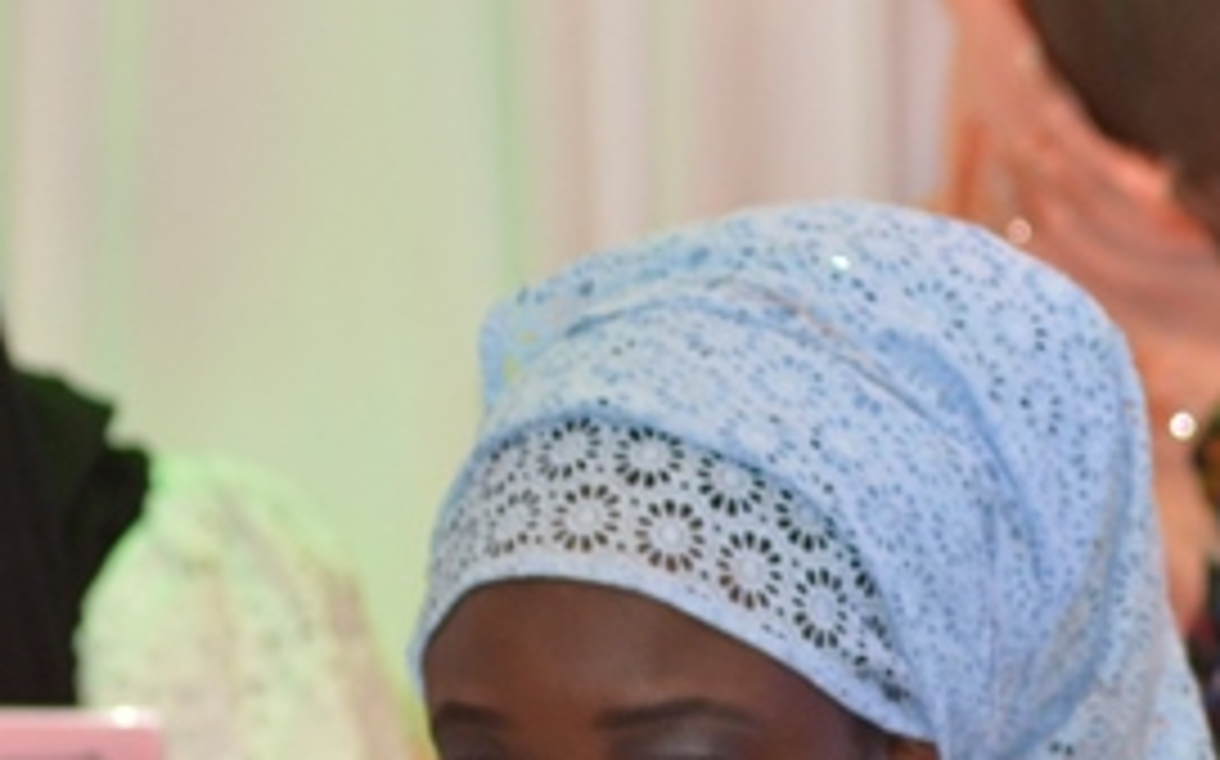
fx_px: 25882
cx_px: 2053
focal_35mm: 779
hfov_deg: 2.7
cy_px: 1021
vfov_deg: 1.7
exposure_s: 1/50
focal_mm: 135
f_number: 4.2
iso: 640
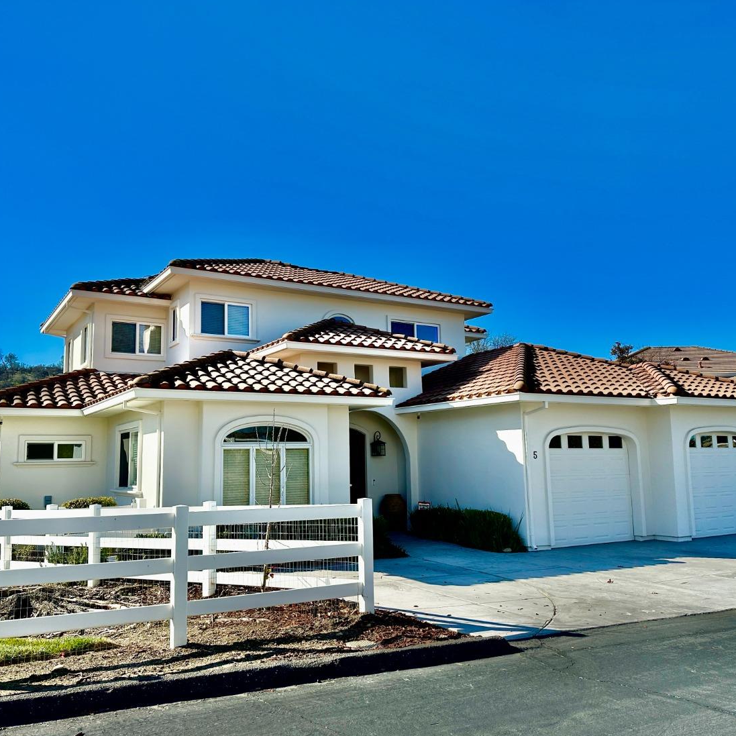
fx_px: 698
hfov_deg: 55.6
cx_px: 366
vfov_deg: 55.6
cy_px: 372
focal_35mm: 29
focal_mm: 6.86
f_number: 1.78
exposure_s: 1/4348
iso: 80
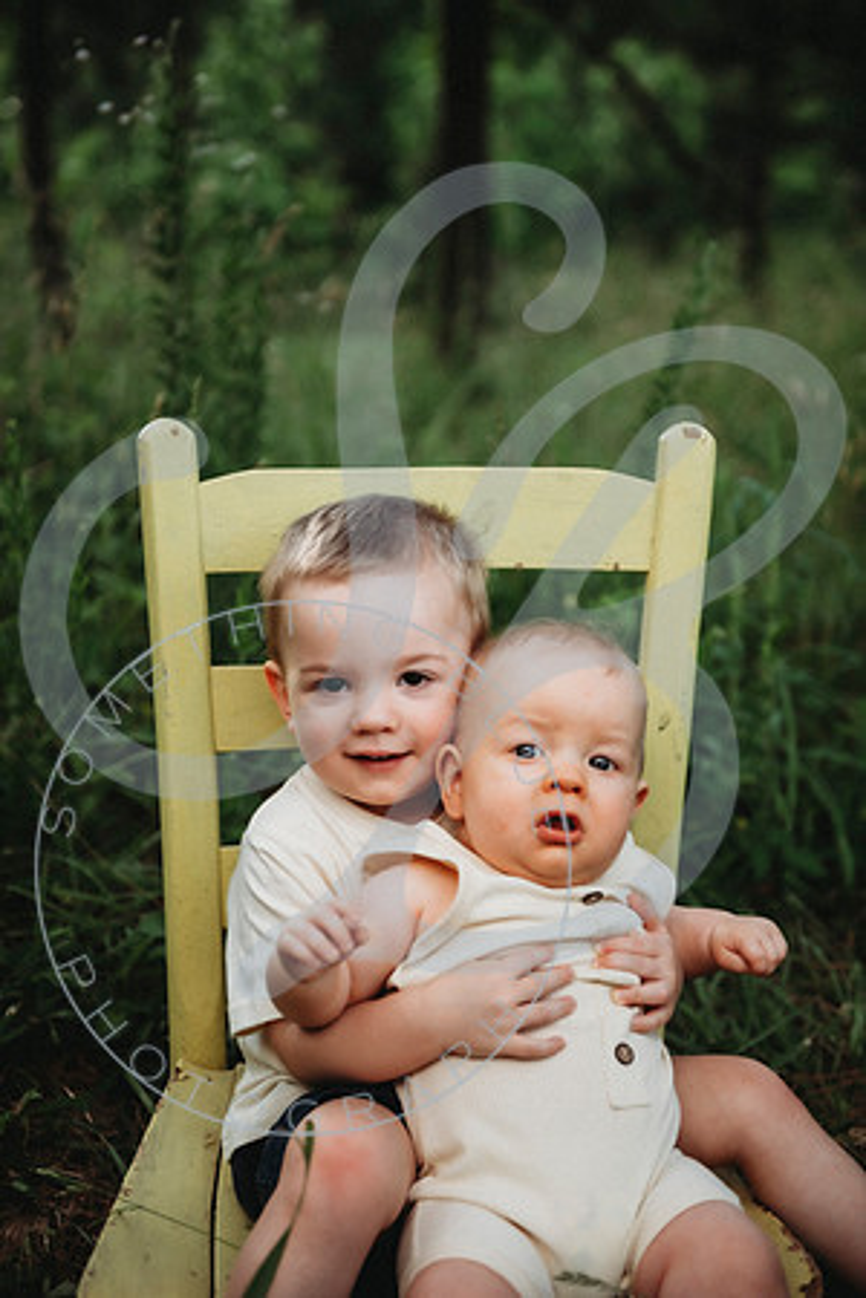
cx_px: 433
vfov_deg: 34.5
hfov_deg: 23.4
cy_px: 649
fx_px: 2093
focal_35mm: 58
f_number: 2.8
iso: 80
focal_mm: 58
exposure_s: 1/200
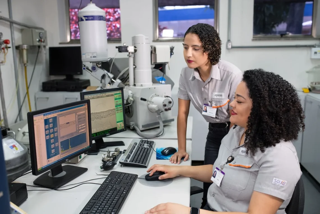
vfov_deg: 37.9
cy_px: 107
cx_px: 160
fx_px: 311
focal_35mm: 35
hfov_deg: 54.4
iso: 500
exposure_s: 1/160
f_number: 4
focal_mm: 35
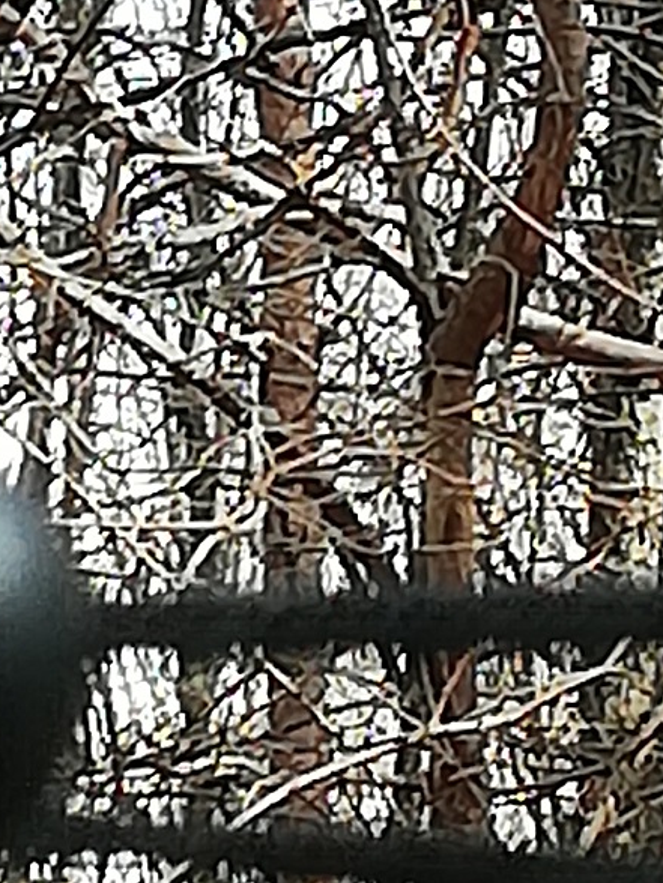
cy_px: 164
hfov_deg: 3.7
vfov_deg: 5.0
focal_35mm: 400
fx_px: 10215
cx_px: -239
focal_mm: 3.81
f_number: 2.2
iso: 50
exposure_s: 1/181
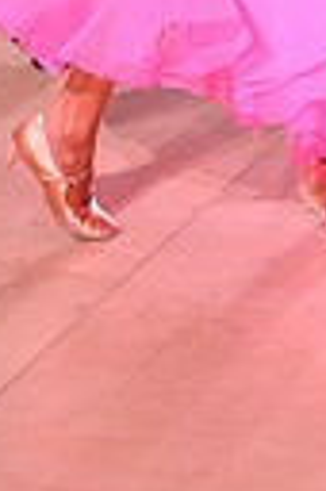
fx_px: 2465
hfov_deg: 7.6
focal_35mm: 181
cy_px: -564
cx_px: 194
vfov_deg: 10.3
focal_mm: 40
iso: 3200
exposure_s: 1/250
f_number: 5.6
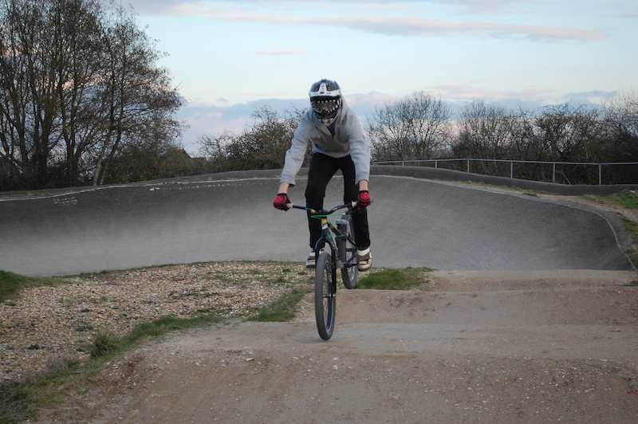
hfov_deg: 24.6
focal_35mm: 82
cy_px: 212
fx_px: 1461
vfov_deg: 16.5
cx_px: 319
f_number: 5.6
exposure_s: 1/400
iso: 800
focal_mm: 55
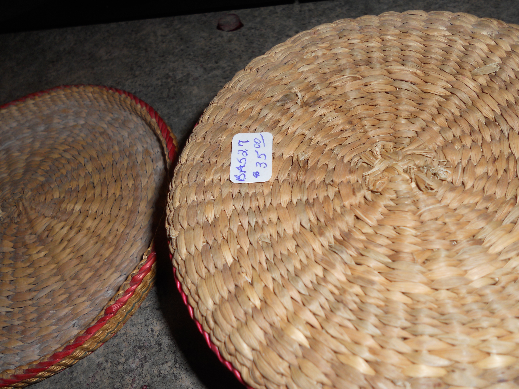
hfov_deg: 56.8
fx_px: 480
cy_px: 194
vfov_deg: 44.2
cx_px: 260
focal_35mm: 32
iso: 80
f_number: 8.8
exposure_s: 1/25
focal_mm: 5.8
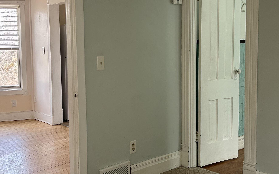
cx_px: 131
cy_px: 78
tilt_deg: -4.8
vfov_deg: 28.0
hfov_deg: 43.5
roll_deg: +0.8
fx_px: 350
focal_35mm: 46
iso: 80
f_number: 1.5
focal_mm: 5.7
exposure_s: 1/121
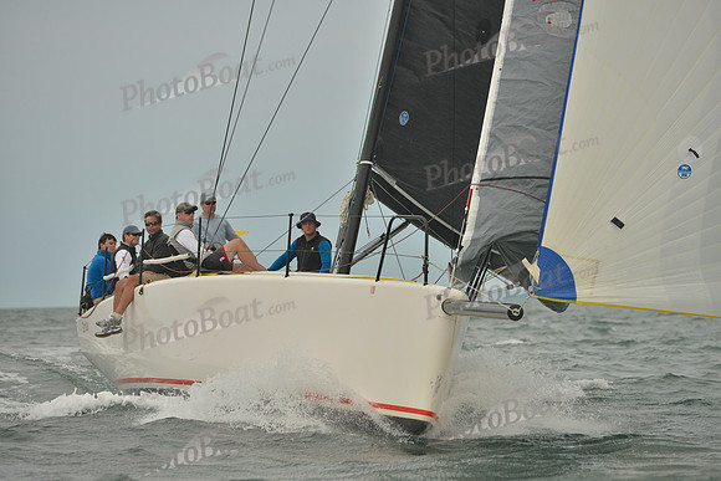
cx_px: 360
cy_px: 240
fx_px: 3706
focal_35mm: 185
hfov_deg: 11.1
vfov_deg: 7.4
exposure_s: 1/1250
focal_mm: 185
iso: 400
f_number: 5.6
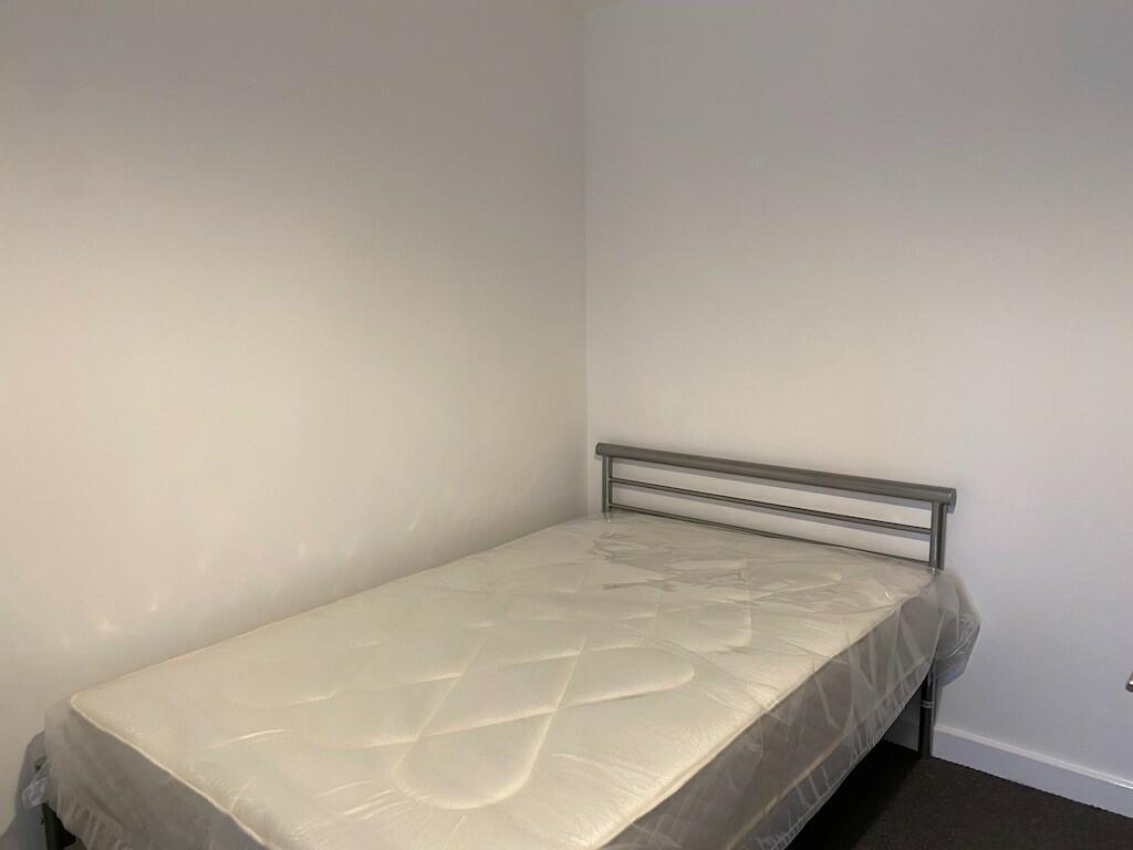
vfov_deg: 53.1
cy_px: 425
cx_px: 566
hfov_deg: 67.3
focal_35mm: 26
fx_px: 851
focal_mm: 4.25
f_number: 1.8
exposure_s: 1/50
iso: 100
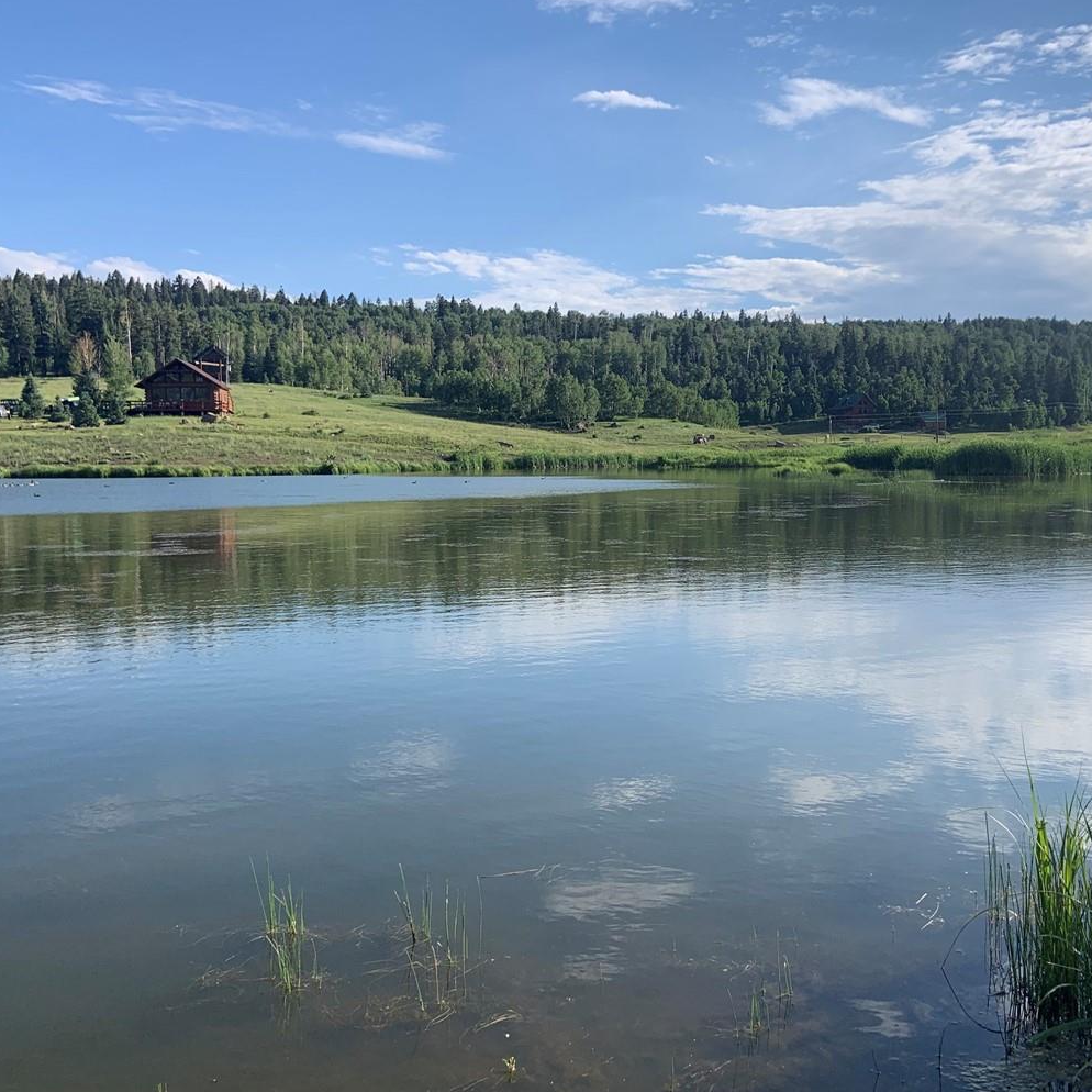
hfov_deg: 44.7
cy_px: 547
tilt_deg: -2.0
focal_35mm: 37
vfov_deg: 44.9
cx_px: 644
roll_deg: +0.0
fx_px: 1321
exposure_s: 1/1953
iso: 25
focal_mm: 4.25
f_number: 1.8
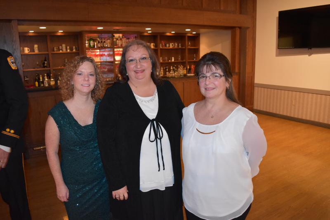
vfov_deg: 47.9
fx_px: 247
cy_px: 110
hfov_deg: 67.4
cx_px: 165
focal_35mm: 27
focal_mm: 18
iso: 3600
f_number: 3.5
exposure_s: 1/60
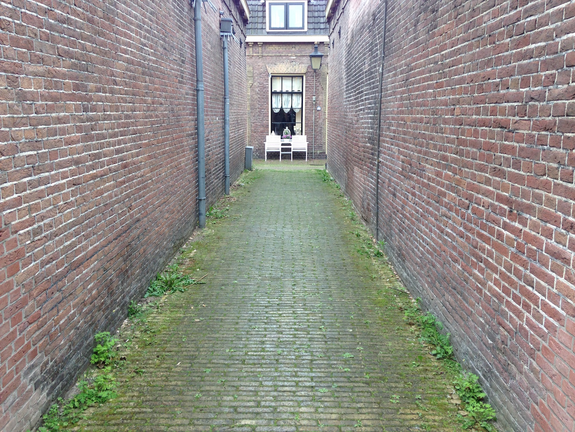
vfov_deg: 42.9
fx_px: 548
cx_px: 288
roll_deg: +0.2
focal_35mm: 33
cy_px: 216
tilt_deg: -12.4
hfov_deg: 55.4
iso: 64
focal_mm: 4.12
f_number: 2.4
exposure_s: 1/120
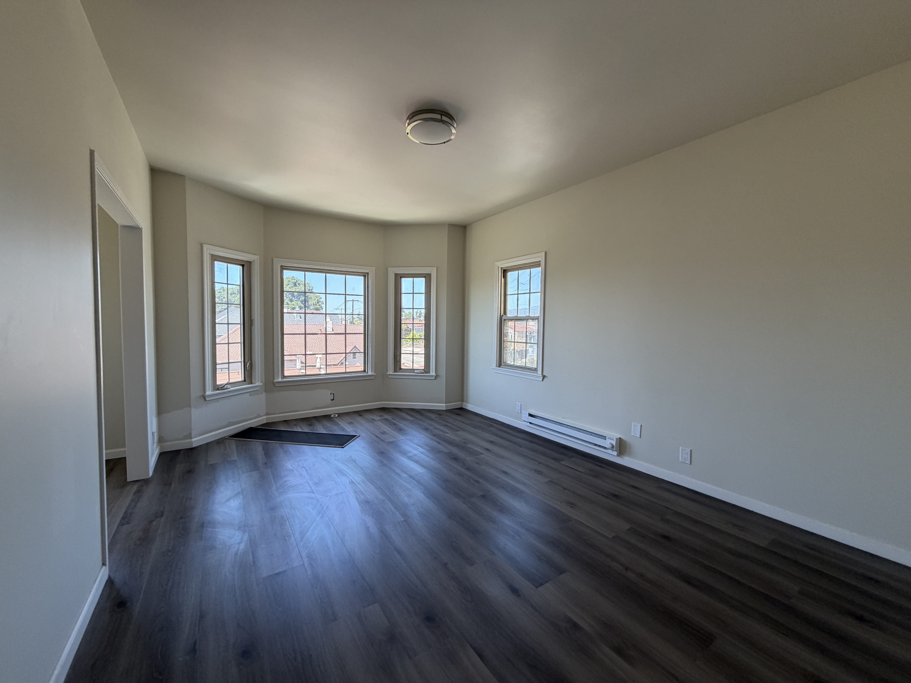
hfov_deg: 102.1
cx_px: 456
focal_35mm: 14
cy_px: 342
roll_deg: +0.0
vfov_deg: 85.7
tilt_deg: -2.6
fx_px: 368
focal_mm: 2.22
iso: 125
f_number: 2.2
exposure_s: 1/121
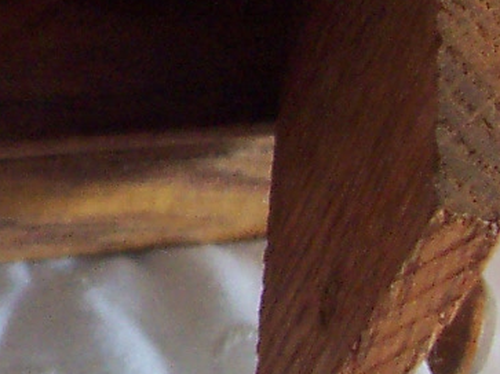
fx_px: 2440
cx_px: -404
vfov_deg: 8.7
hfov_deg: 10.9
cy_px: -88
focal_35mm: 169
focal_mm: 5.6
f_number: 2.8
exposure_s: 1/20
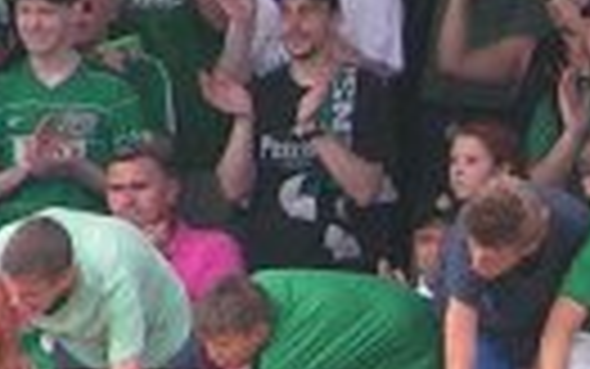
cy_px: 320
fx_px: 35358
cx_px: 716
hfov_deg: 1.0
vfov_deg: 0.6
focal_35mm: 2198
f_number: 3.5
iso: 100
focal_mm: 52
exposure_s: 1/320
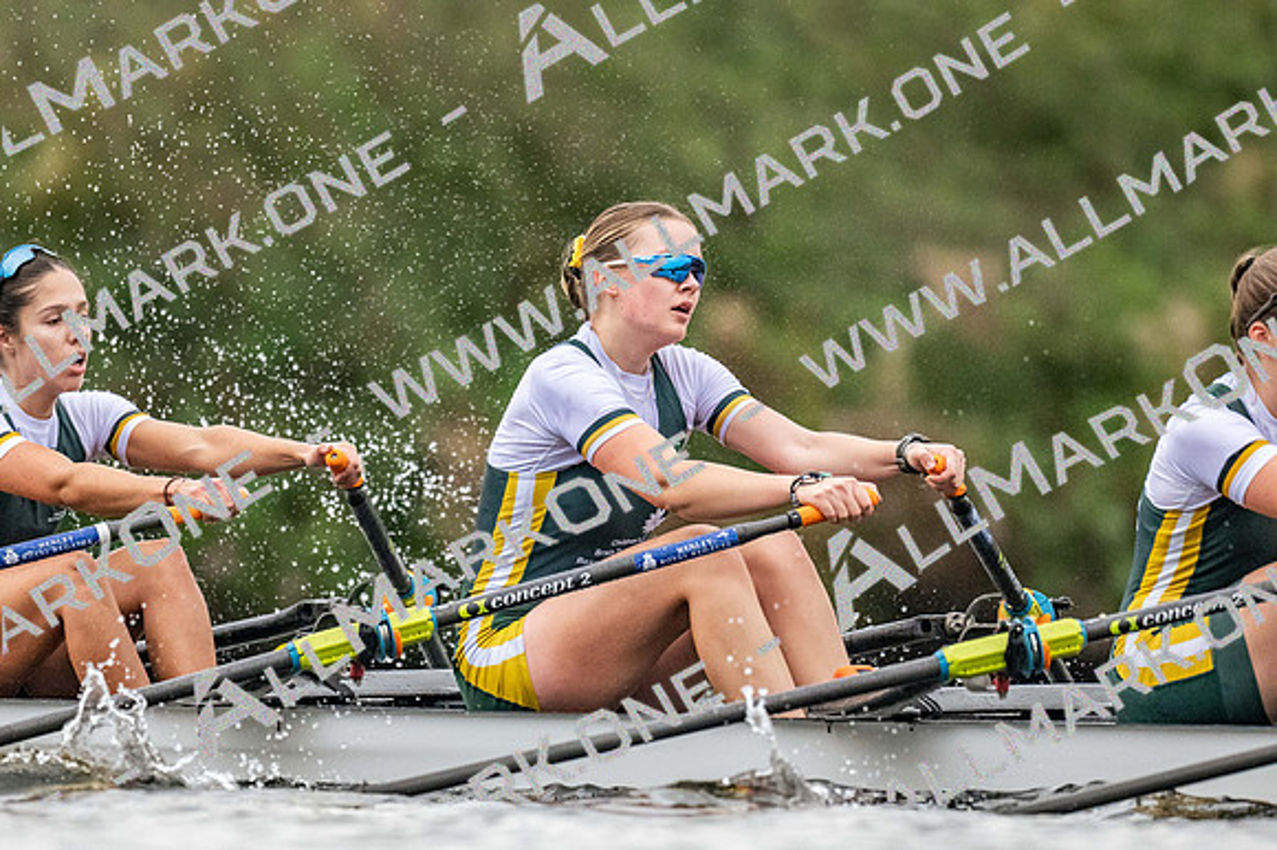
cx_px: 638
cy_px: 425
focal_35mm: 900
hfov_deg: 2.3
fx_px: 31906
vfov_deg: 1.5
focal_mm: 600
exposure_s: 1/2500
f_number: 4
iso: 4500
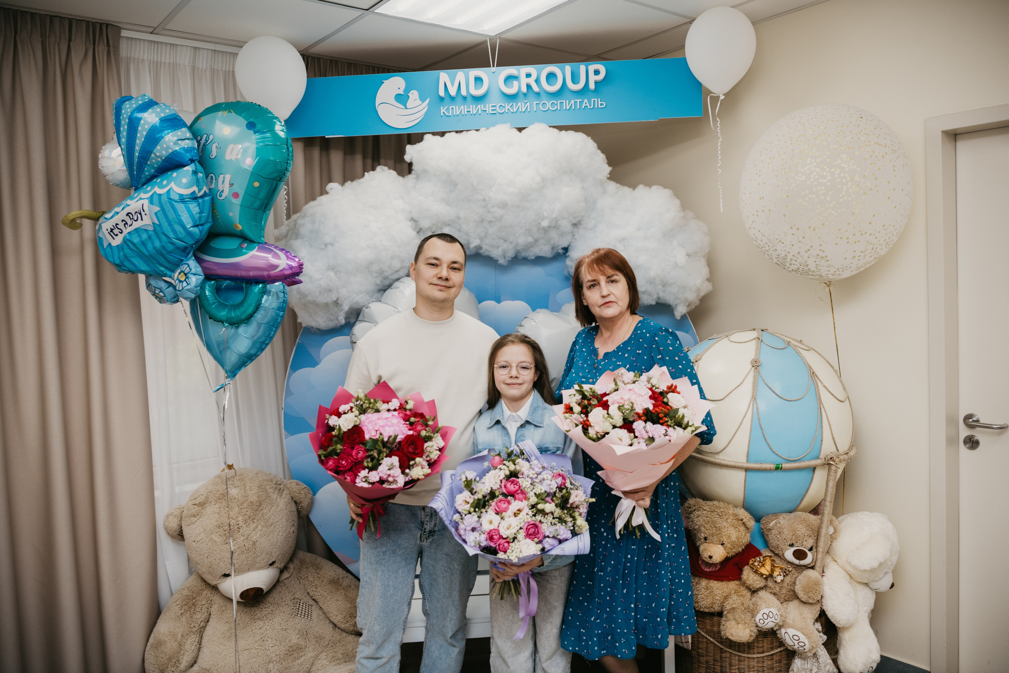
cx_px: 504
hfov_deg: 65.5
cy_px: 336
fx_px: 785
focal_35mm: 28
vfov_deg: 46.4
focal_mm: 28
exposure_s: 1/160
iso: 200
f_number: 4
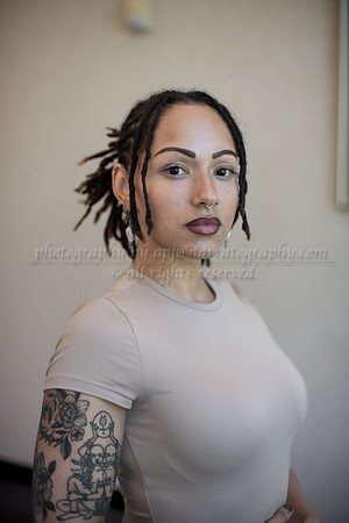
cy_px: 262
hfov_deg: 27.0
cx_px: 174
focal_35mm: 50
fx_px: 727
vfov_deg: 39.6
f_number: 2
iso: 200
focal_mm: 50
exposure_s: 1/160
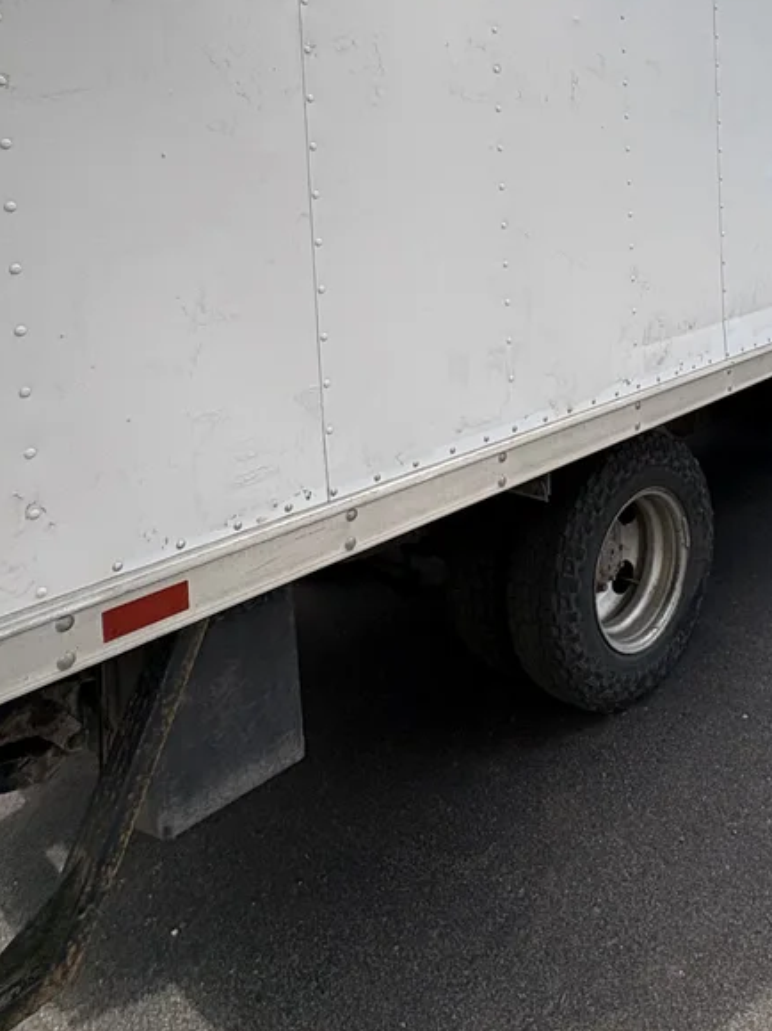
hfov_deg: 45.7
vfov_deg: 57.6
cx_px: 619
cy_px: 223
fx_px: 863
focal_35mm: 29
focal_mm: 2.22
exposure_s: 1/473
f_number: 2.2
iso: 40
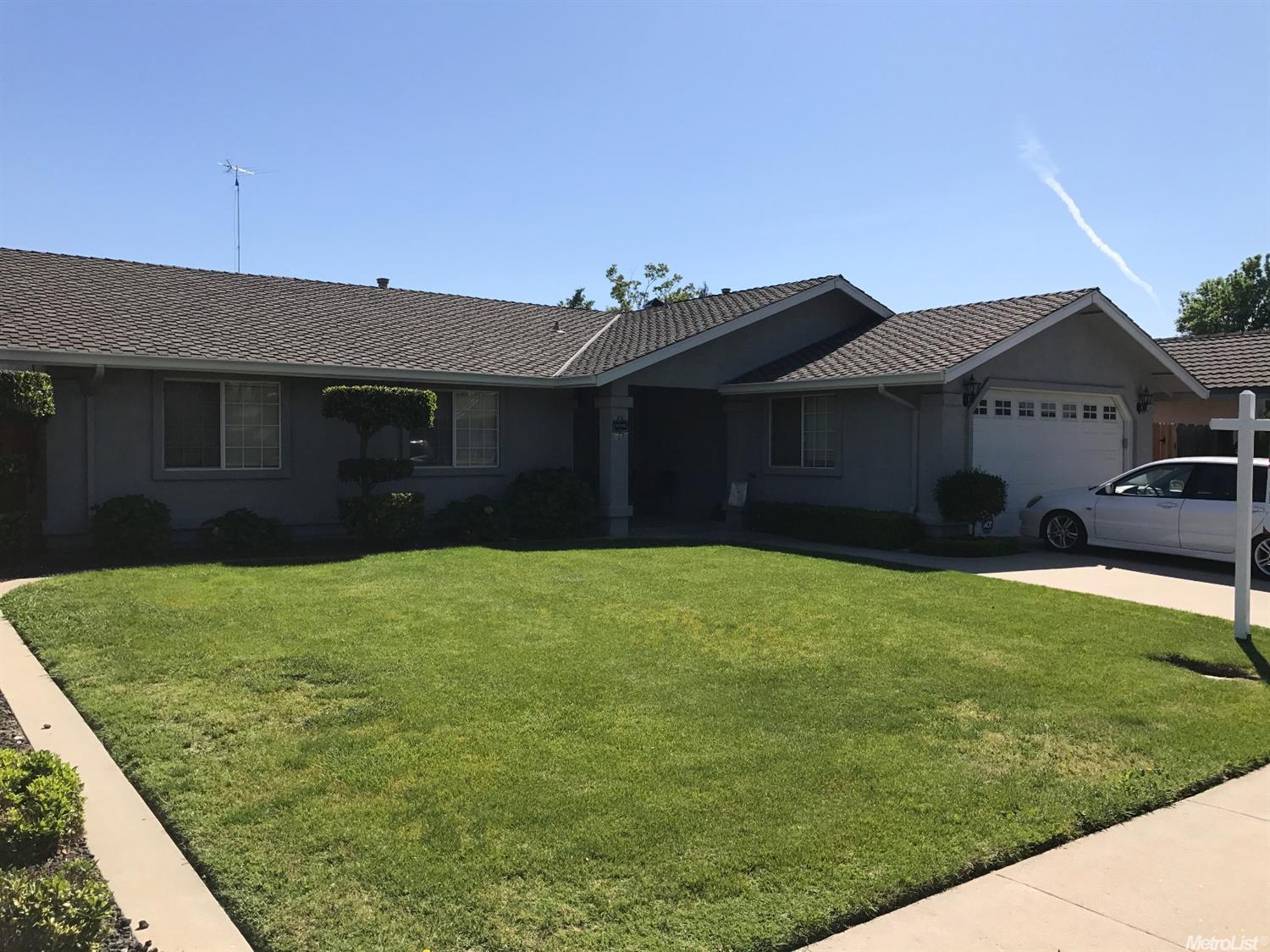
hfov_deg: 63.5
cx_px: 635
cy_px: 476
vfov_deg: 49.7
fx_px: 1027
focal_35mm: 28
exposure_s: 1/2817
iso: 20
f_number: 1.8
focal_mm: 3.99
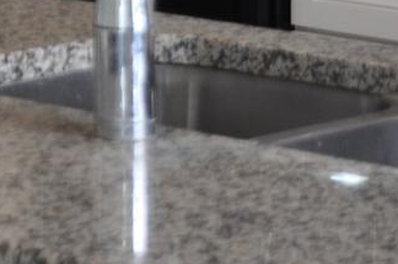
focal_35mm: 256
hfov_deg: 7.8
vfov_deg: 5.2
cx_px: -321
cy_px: -273
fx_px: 2828
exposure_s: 1/80
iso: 400
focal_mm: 27
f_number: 4.5
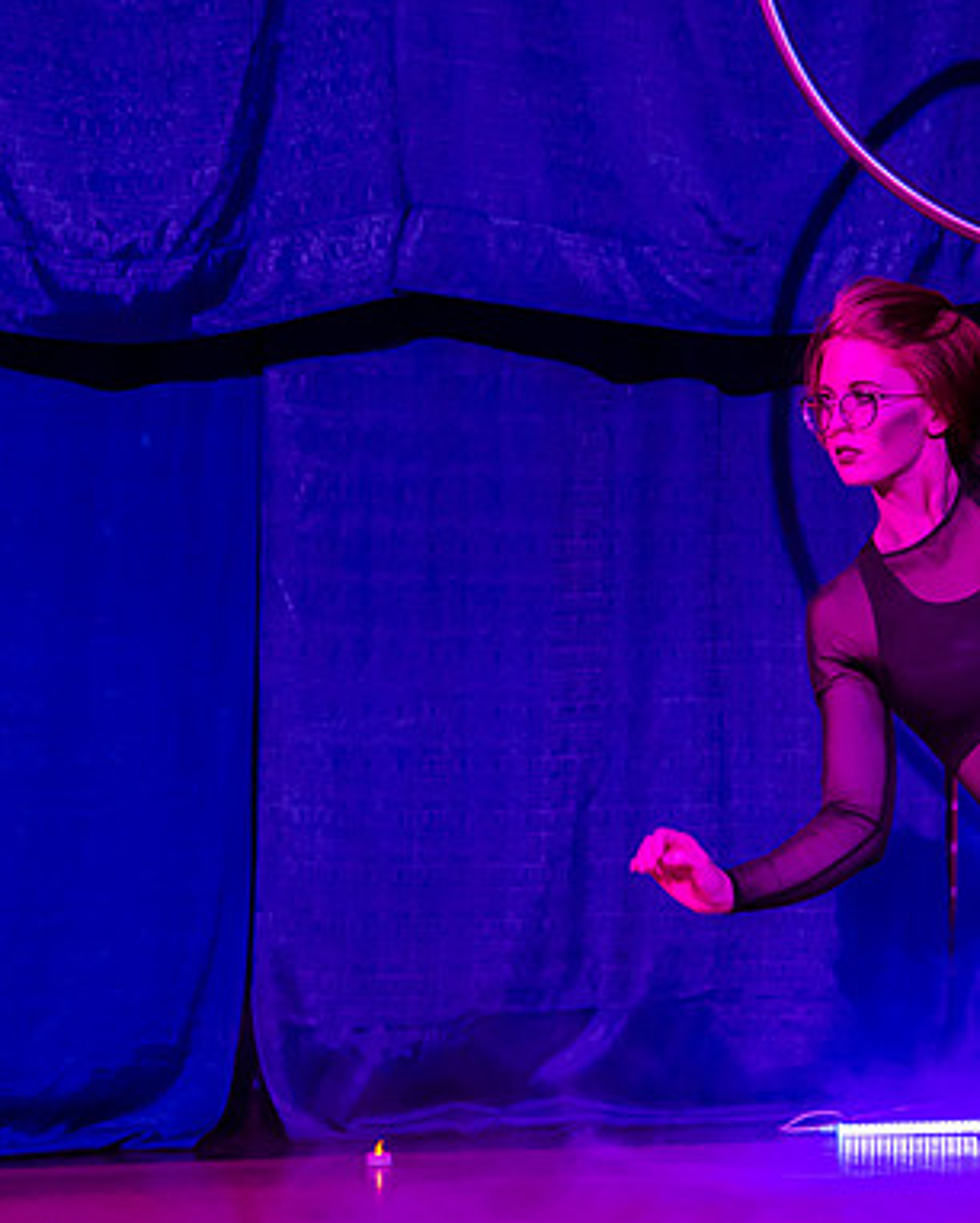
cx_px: 440
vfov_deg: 11.4
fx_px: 6122
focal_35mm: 169
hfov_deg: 9.2
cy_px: 430
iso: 3200
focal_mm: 70
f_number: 4
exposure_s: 1/125
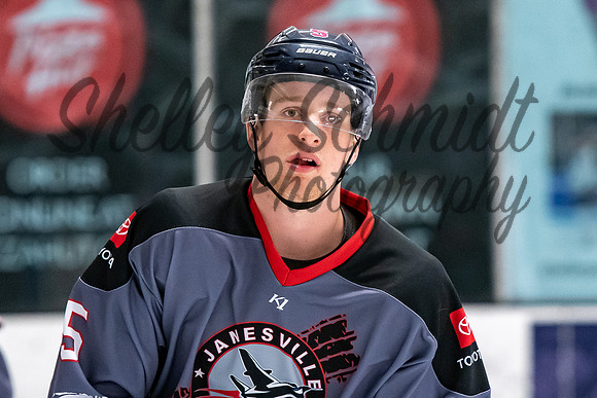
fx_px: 7579
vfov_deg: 3.0
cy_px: 149
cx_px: 332
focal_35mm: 457
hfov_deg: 4.5
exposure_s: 1/800
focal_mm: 200
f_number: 3.5
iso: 2000
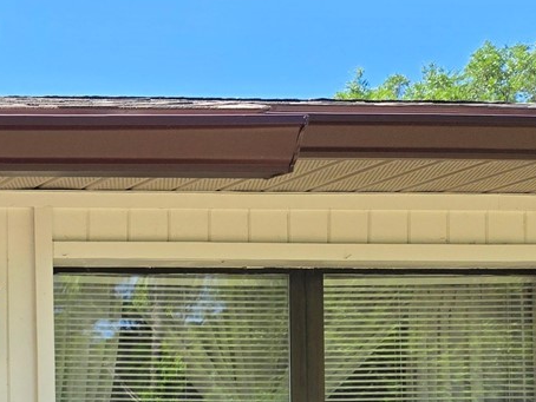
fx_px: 1255
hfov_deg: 19.4
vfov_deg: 17.3
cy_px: 489
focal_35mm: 81
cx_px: -372
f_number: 1.8
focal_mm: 5.4
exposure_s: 1/557
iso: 25
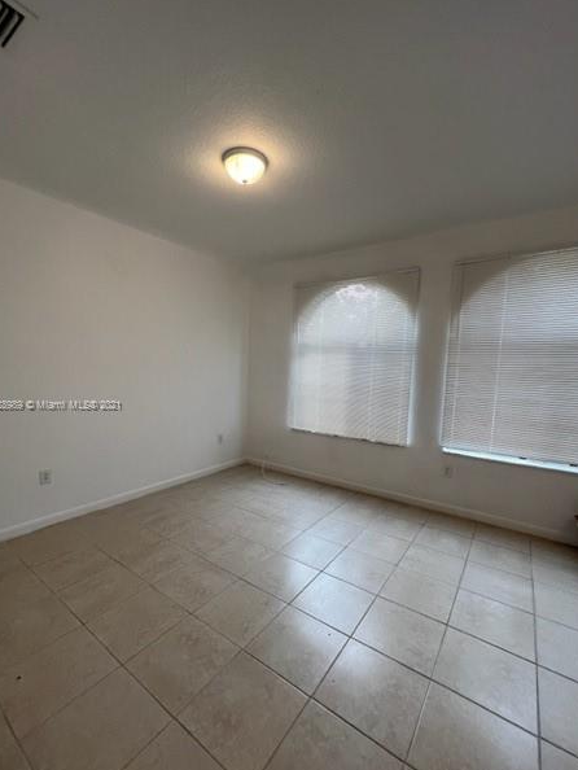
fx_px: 311
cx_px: 284
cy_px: 406
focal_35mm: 14
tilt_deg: -6.1
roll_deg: -1.3
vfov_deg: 101.9
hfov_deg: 85.7
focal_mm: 1.57
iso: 50
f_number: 1.8
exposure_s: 1/122
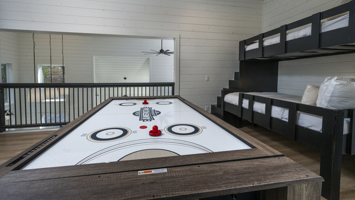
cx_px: 172
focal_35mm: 16
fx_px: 151
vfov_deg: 66.6
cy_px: 83
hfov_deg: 99.3
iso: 400
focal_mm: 14
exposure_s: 1/100
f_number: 8
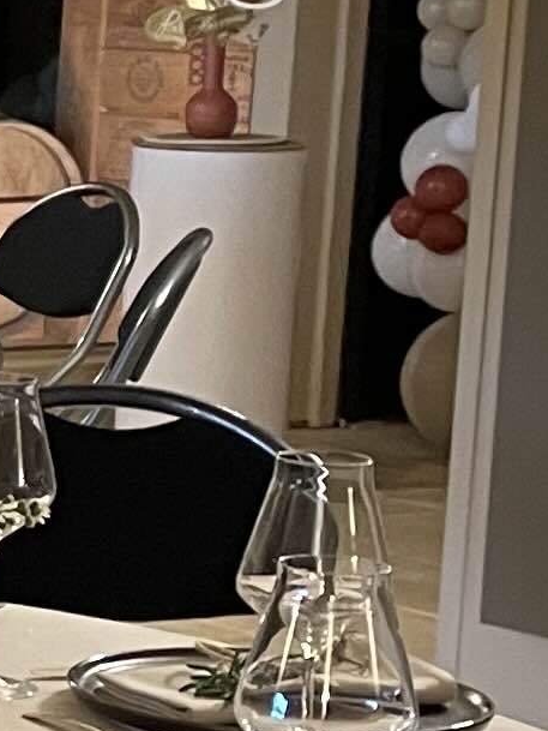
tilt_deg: -10.3
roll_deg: +0.4
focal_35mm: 172
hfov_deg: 7.4
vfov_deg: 11.5
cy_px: 535
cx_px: -1243
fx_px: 3629
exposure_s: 1/50
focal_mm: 4.2
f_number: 1.6
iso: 200
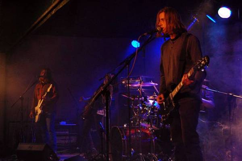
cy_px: 80
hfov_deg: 43.6
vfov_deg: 29.8
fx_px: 302
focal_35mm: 45
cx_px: 121
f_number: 4.2
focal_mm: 30
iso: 800
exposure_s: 1/60
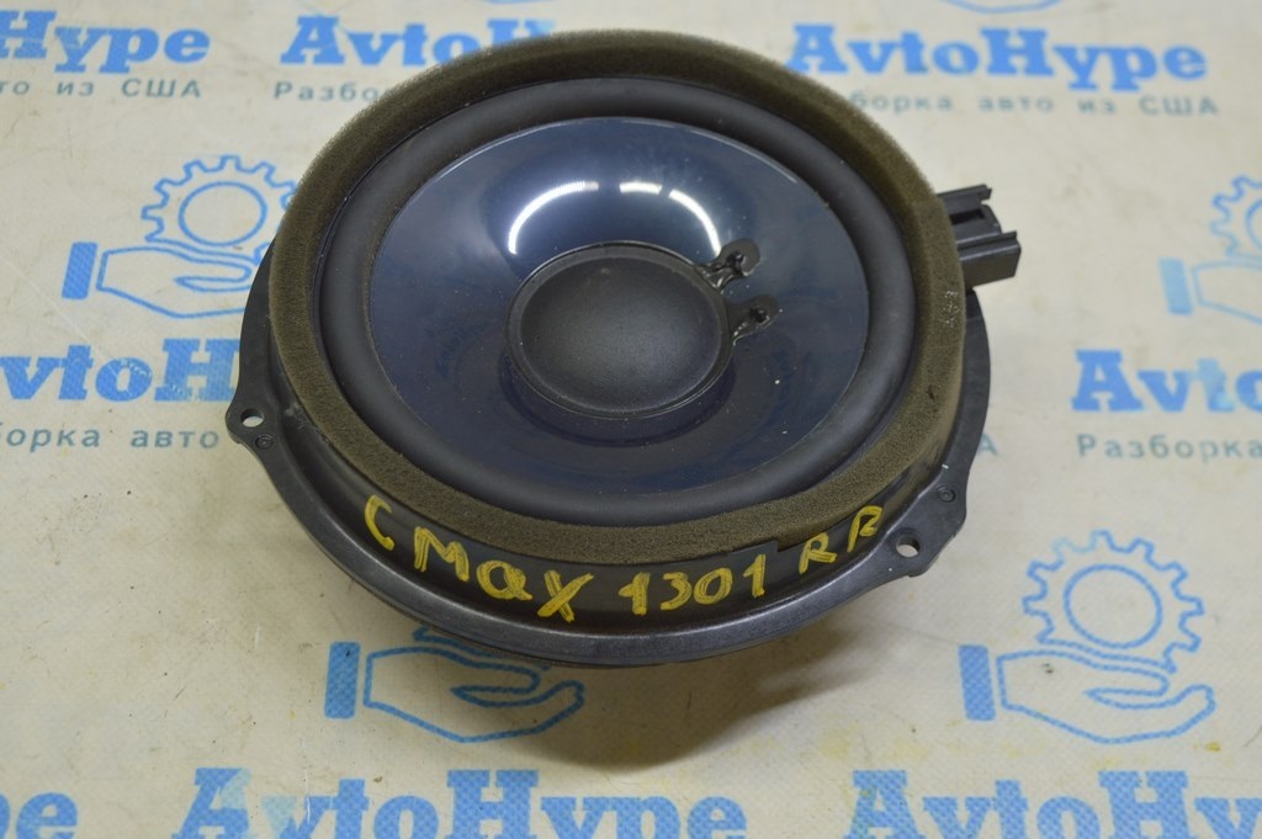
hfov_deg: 35.1
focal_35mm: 57
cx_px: 631
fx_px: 1997
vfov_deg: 23.7
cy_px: 420
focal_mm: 38
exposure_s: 1/25
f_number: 5.6
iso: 400
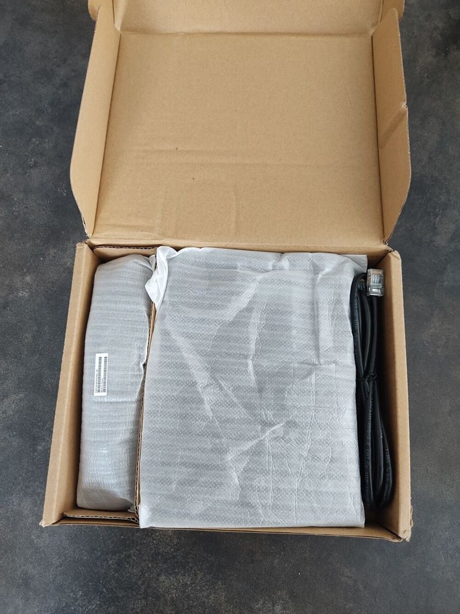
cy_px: 307
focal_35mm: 26
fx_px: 461
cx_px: 230
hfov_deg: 53.1
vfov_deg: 67.3
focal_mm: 4.74
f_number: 1.79
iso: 268
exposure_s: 1/33
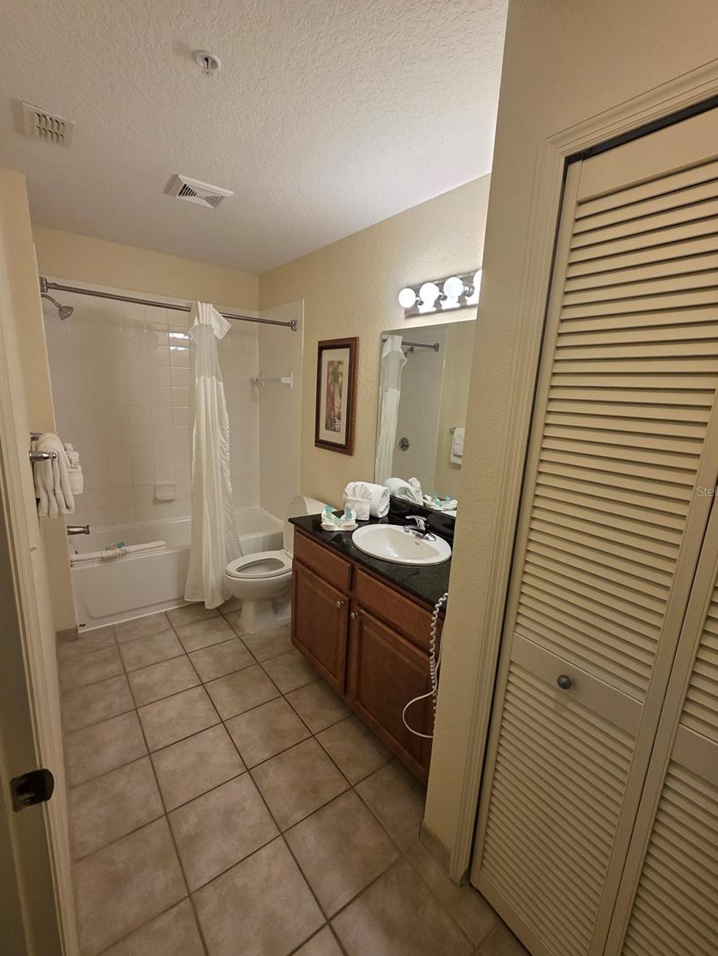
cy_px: 491
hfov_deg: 85.7
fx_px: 387
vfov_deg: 102.0
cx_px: 371
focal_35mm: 14
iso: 160
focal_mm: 2.2
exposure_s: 1/120
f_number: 1.9
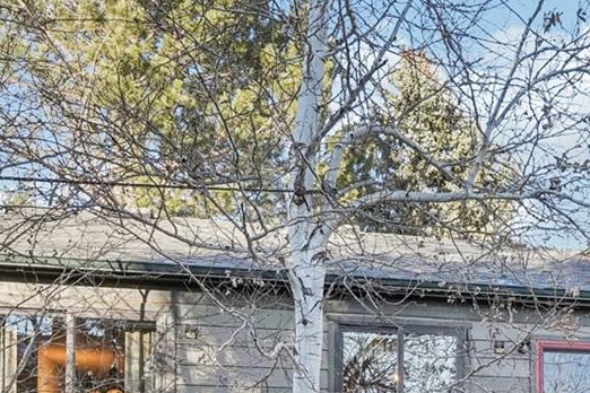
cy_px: 377
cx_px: 511
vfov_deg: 27.8
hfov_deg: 40.1
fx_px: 754
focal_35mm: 46
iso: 800
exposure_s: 1/320
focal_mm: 10
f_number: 8
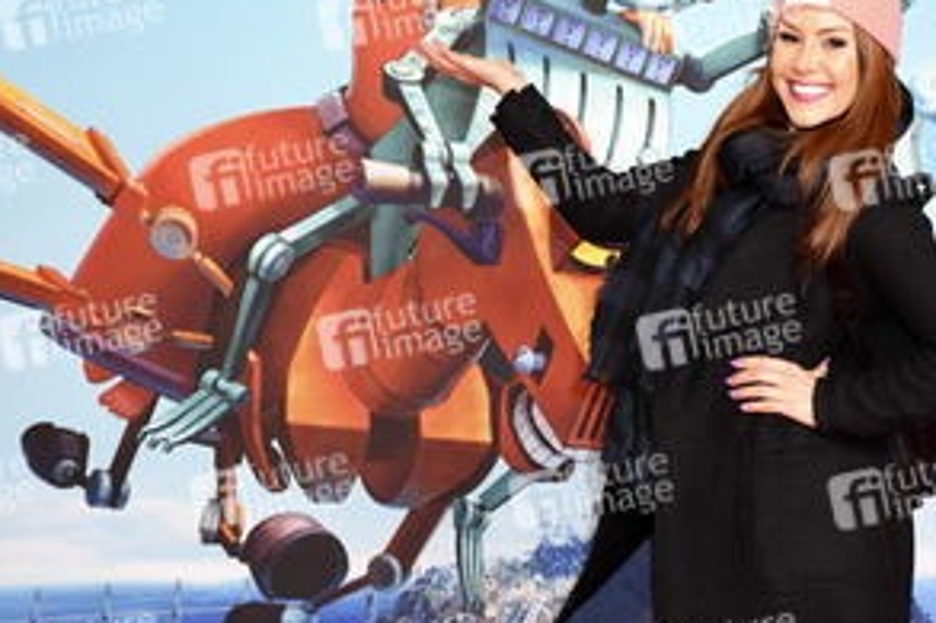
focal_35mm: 81
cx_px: 634
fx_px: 2099
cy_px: 252
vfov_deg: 16.9
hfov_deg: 25.0
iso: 1100
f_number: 4.5
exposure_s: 1/160
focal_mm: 35
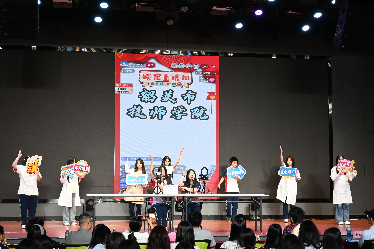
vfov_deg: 23.2
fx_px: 608
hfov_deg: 34.2
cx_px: 187
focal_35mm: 58
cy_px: 124
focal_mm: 39
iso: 1250
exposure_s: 1/200
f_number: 5.6
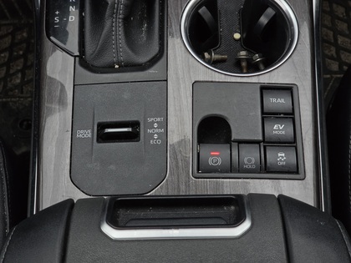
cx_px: 176
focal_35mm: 69
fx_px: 700
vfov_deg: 21.3
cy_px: 132
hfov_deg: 28.2
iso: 160
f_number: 2.4
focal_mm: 7
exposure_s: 1/120
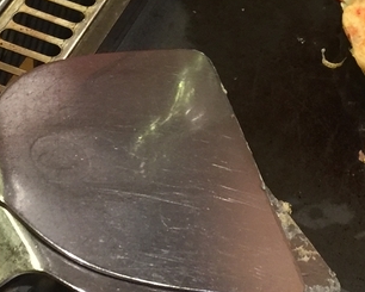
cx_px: 299
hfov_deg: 17.1
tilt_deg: -43.0
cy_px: -46
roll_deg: -9.1
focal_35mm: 111
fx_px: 1199
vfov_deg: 13.5
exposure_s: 1/15
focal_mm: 4.15
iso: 125
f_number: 2.2
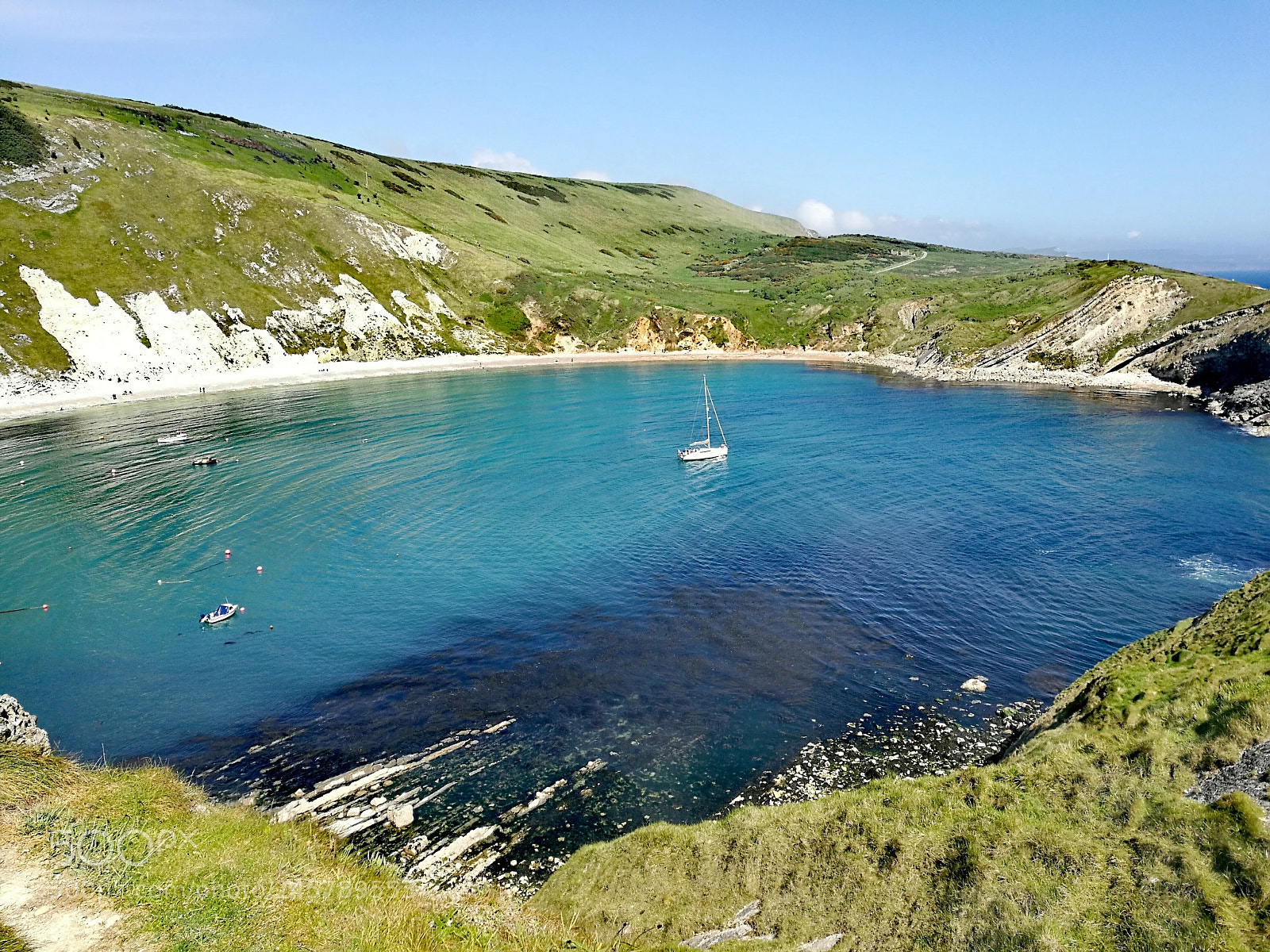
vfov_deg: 51.4
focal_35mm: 27
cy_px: 476
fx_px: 991
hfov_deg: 65.3
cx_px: 635
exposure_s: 1/693
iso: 50
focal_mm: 4.5
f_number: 2.2
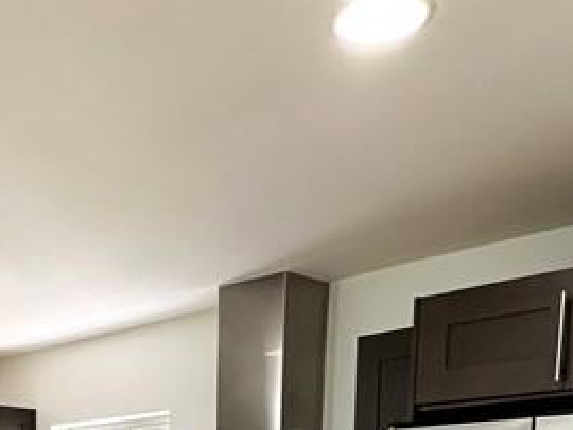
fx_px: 878
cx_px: 125
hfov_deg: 35.1
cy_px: 663
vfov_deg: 22.2
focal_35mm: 53
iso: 250
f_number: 2.2
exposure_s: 1/60
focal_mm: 2.22
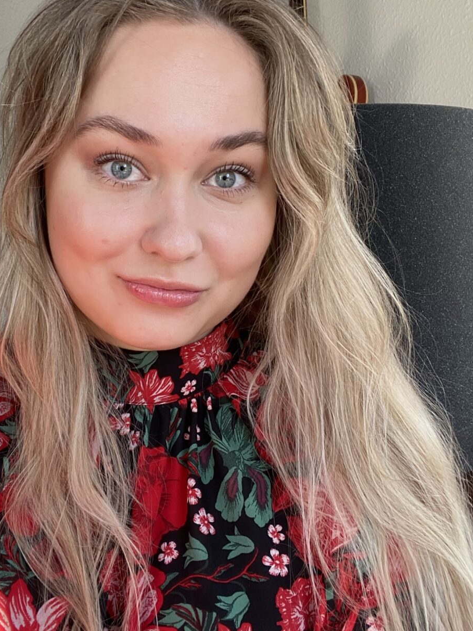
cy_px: 264
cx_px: 202
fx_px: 693
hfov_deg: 37.6
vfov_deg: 48.8
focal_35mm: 38
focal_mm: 2.71
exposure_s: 1/122
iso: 40
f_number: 2.2
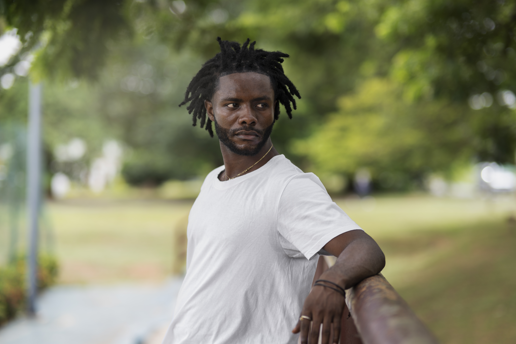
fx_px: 1304
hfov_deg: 22.4
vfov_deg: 15.0
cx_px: 259
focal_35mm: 91
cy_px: 180
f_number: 1.8
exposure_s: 1/500
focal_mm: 85
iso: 100
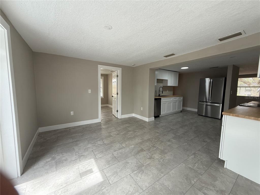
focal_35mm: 14
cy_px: 98
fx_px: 105
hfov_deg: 102.1
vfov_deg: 85.7
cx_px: 130
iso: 100
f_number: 2.2
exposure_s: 1/99
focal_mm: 2.22
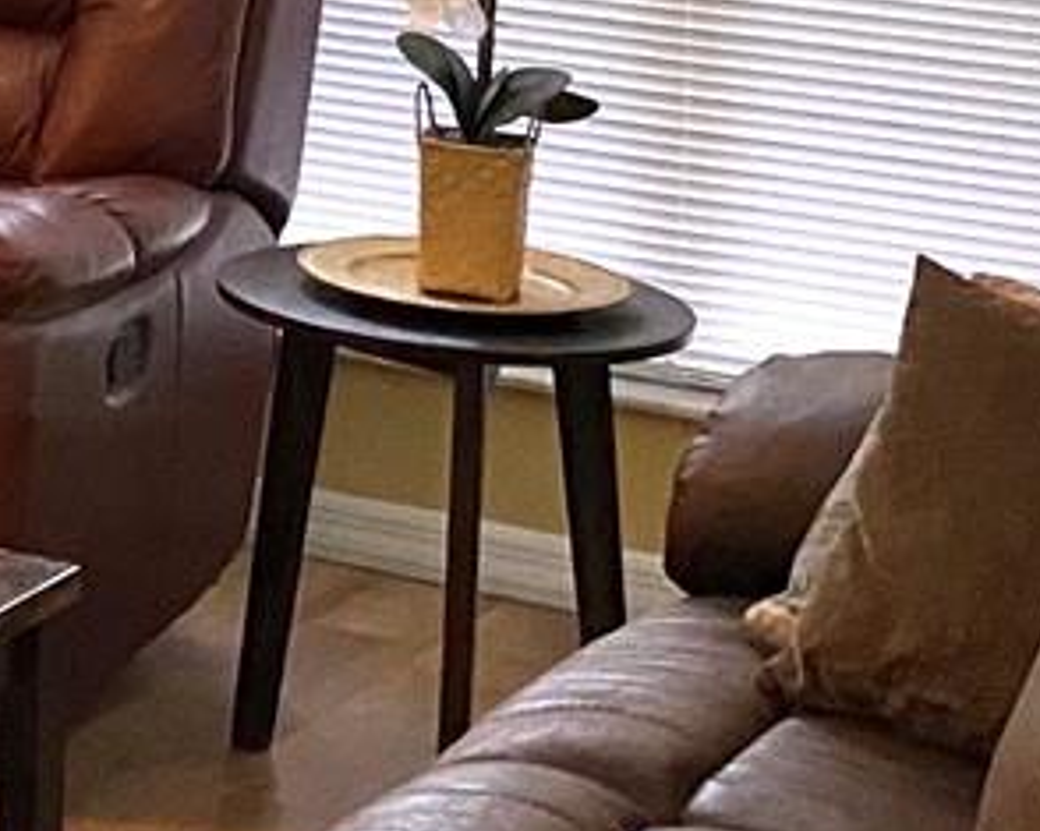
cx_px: -637
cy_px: -513
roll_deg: -1.2
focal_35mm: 138
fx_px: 4246
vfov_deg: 10.7
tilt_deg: -2.0
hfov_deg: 13.0
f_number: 1.8
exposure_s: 1/60
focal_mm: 4.25
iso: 500
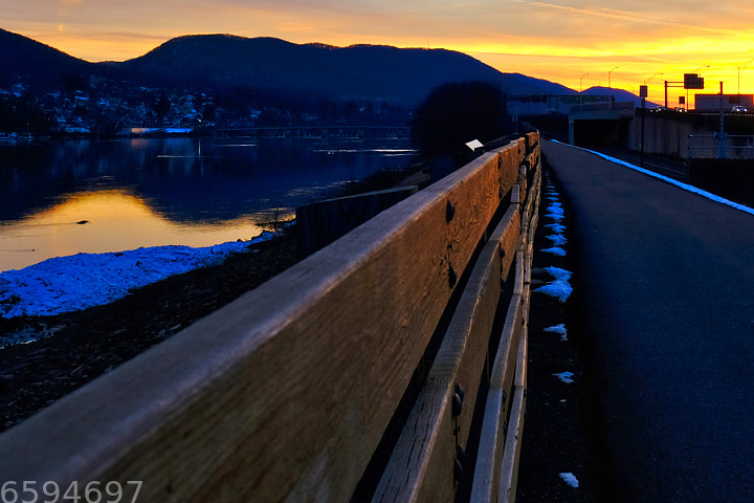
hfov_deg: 33.3
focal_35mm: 60
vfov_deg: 21.9
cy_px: 17
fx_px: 1257
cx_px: 434
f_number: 8
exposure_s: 1/28
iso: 200
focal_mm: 18
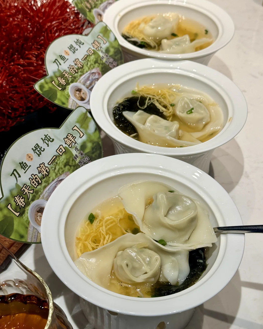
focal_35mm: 51
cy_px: 161
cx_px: 132
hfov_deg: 29.7
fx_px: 496
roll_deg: -2.7
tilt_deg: -44.3
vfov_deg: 36.7
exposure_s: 1/121
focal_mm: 6.76
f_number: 1.78
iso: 64
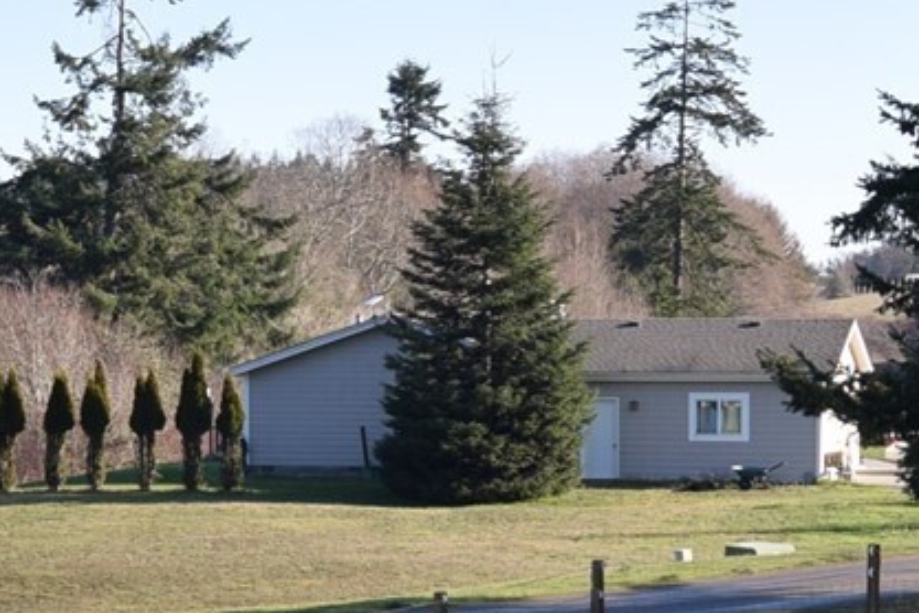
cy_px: 503
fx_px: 3114
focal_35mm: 122
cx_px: 406
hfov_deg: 16.8
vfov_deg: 11.2
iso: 100
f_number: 6.3
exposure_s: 1/160
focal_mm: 20
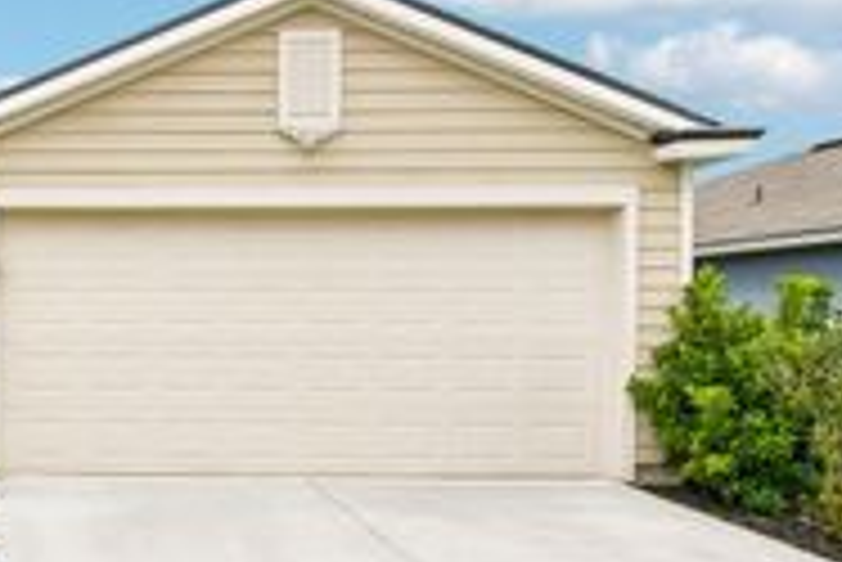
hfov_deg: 41.5
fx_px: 936
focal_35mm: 40
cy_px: 348
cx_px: -18
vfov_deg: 33.3
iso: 400
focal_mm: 10
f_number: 8
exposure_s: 1/1000
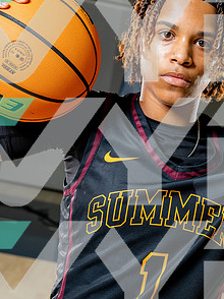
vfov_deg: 14.8
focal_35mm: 133
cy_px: 152
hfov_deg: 11.1
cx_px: 187
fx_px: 1149
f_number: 8
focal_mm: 70
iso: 640
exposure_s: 1/250
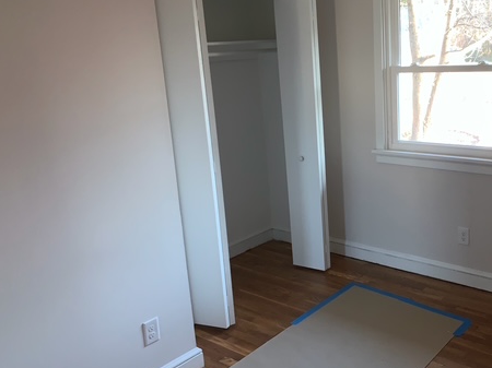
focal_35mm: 37
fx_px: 526
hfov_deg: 49.3
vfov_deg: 38.6
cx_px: 328
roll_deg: +2.5
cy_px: 174
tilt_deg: -13.4
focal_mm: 4.25
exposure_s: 1/17
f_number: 1.8
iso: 40
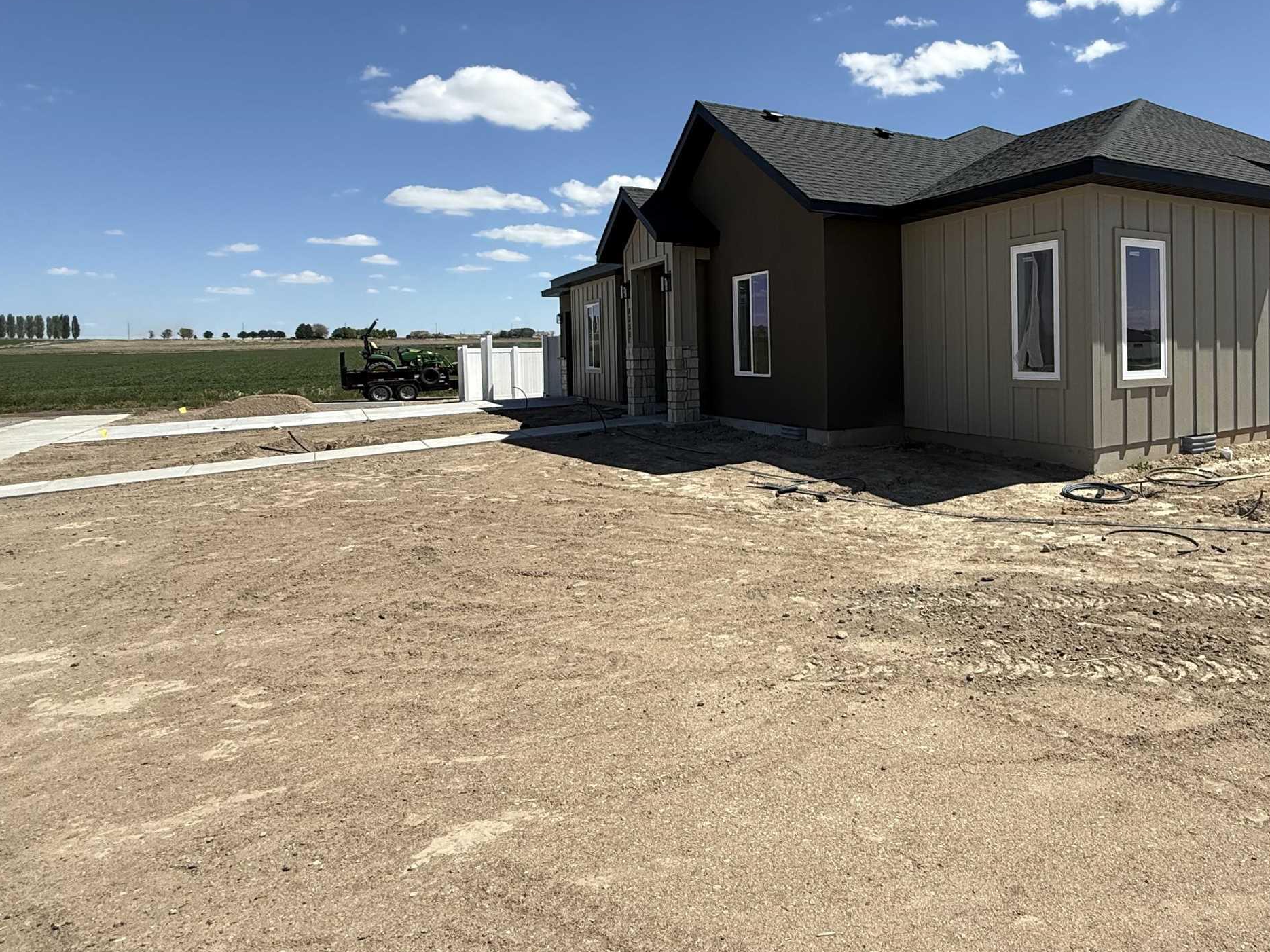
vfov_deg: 58.2
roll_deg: +1.3
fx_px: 844
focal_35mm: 23
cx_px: 921
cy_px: 361
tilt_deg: -0.4
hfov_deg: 70.0
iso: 50
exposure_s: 1/2410
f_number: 2.2
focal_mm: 2.22
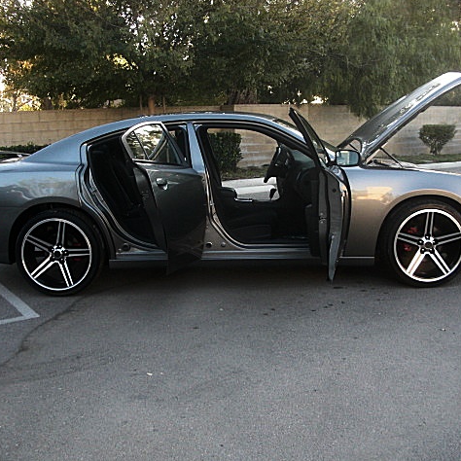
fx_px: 648
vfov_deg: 39.2
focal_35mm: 43
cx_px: 240
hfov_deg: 39.2
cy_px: 231
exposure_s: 1/125
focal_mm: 6.3
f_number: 2.8
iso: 100
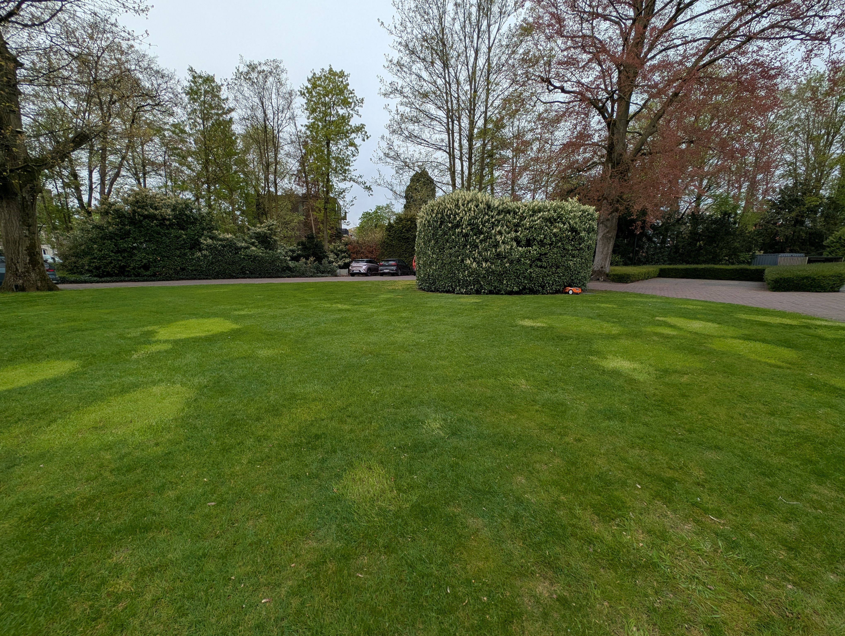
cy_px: 318
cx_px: 422
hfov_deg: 110.5
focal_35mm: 12
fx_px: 293
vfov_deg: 94.6
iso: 41
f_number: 1.95
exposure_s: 1/2004
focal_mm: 2.23
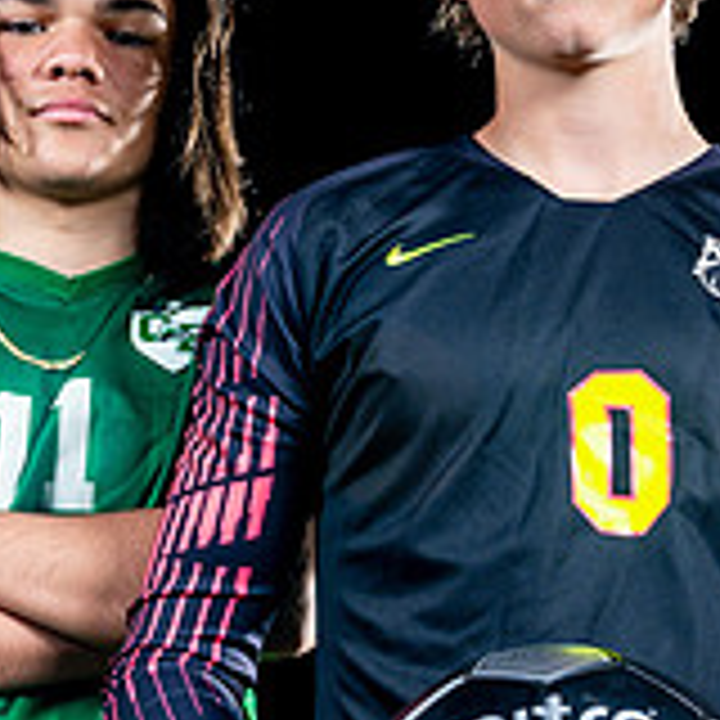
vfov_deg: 16.7
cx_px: 552
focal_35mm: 104
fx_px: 2447
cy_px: 410
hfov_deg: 16.6
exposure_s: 1/125
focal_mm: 32
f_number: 5.6
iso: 100
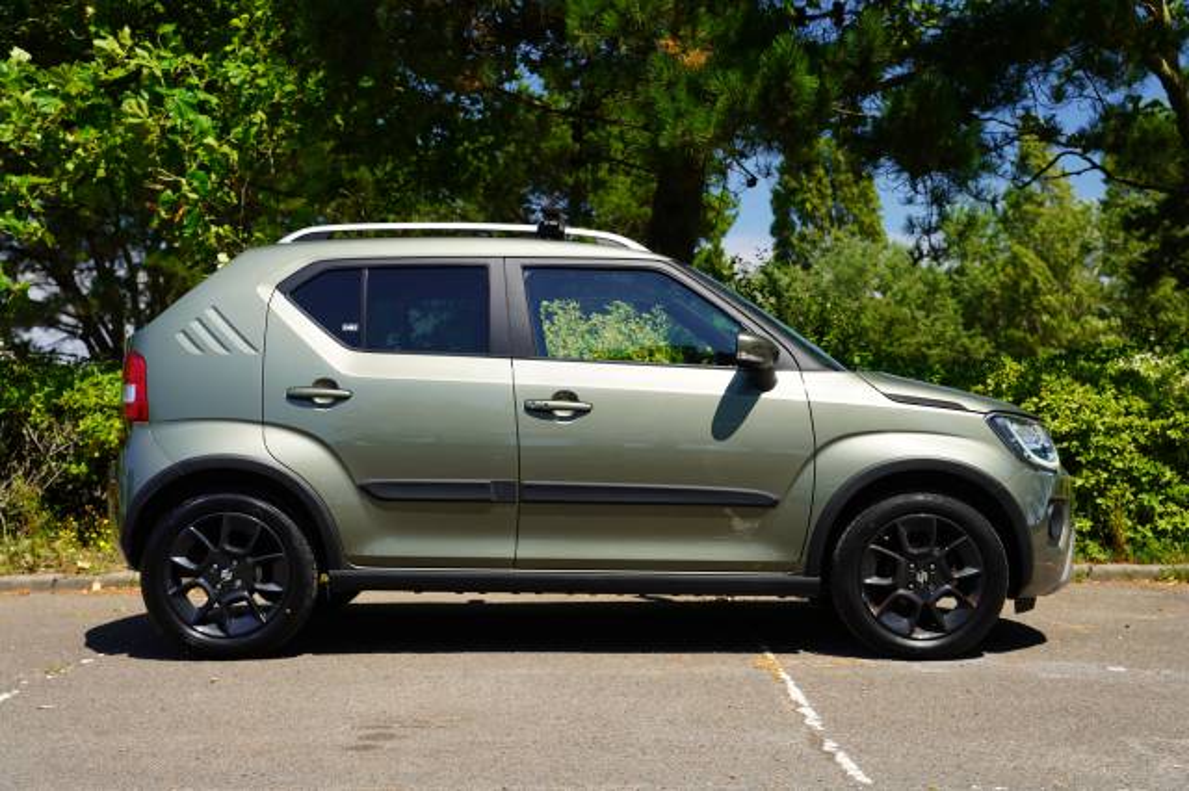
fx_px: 1522
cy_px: 396
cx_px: 594
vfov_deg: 29.2
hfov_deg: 42.7
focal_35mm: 46
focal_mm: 46.1
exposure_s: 1/160
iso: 100
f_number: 5
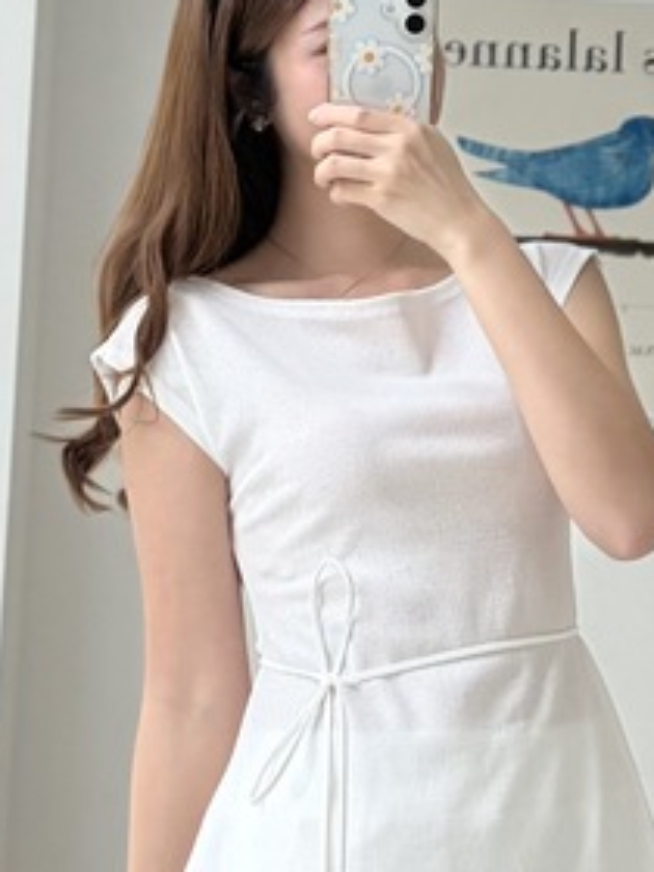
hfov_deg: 15.8
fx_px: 2343
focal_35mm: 93
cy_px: 884
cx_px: 458
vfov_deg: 20.4
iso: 160
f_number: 1.6
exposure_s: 1/60
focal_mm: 5.96
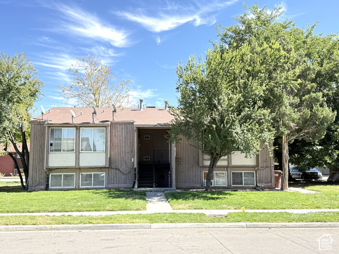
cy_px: 127
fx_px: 362
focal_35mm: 37
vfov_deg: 38.7
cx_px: 170
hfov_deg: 50.1
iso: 80
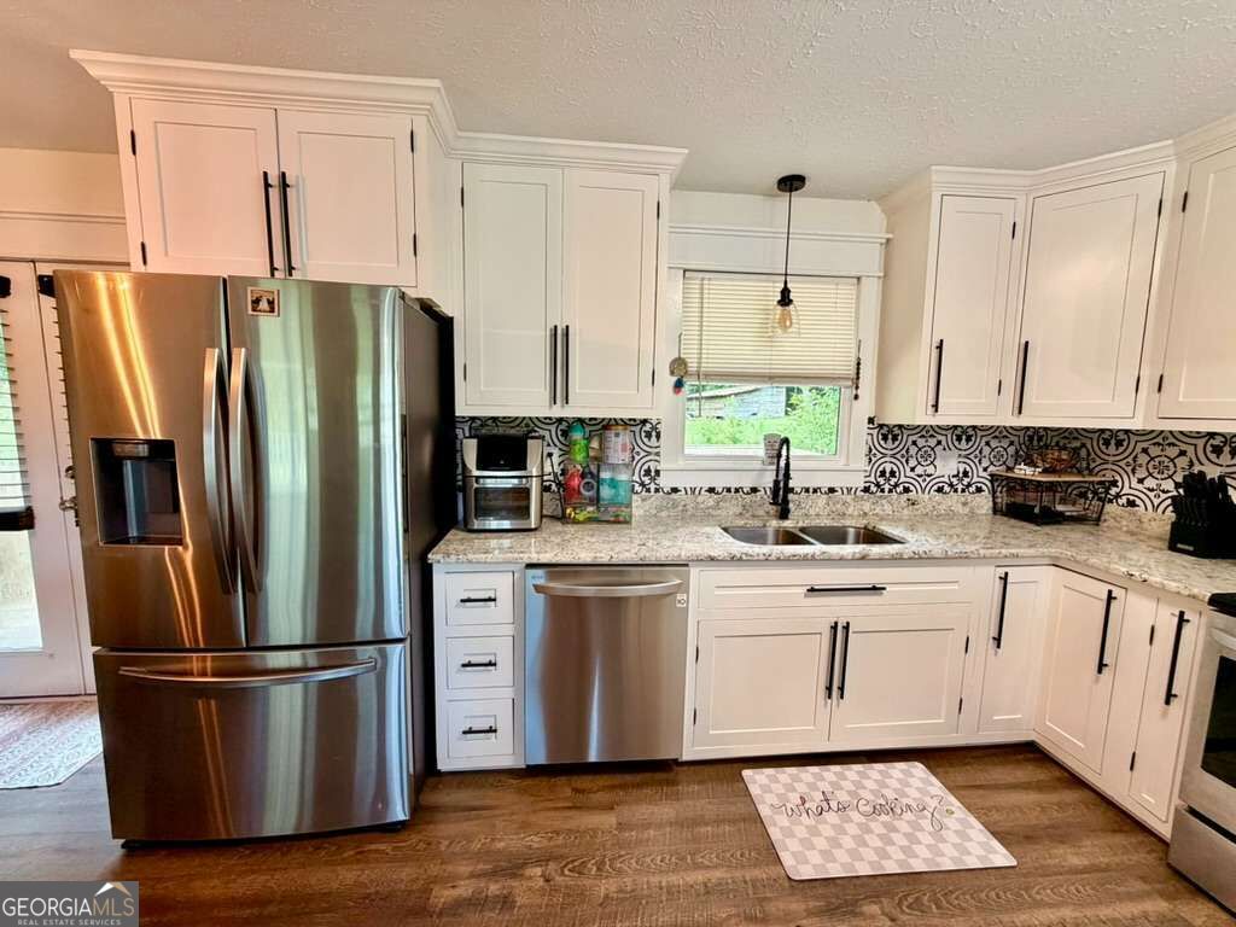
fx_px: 500
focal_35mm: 14
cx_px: 618
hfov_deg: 102.1
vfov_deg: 85.7
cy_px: 464
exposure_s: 1/60
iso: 200
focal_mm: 2.22
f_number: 2.2
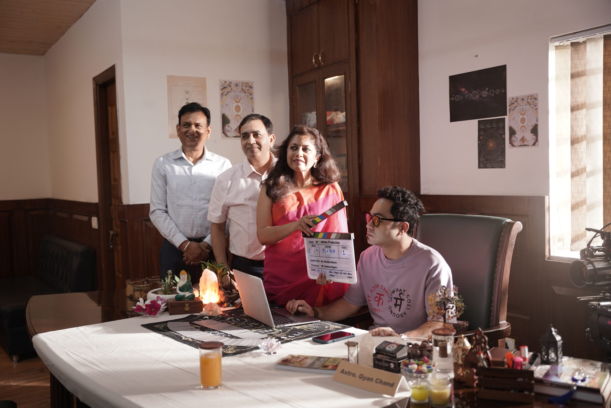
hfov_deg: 53.5
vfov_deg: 37.2
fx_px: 606
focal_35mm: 36
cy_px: 204
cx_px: 306
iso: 800
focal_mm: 35.7
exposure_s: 1/160
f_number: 2.8
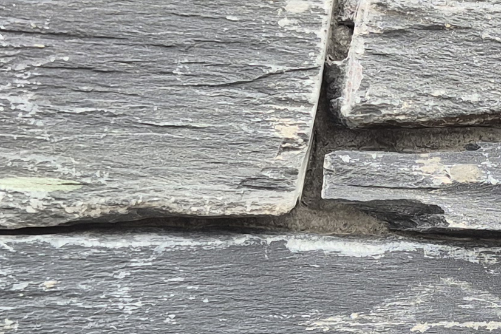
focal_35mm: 116
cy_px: 213
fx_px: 1614
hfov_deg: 17.4
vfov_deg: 11.8
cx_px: 444
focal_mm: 5.4
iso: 25
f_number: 1.8
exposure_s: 1/450
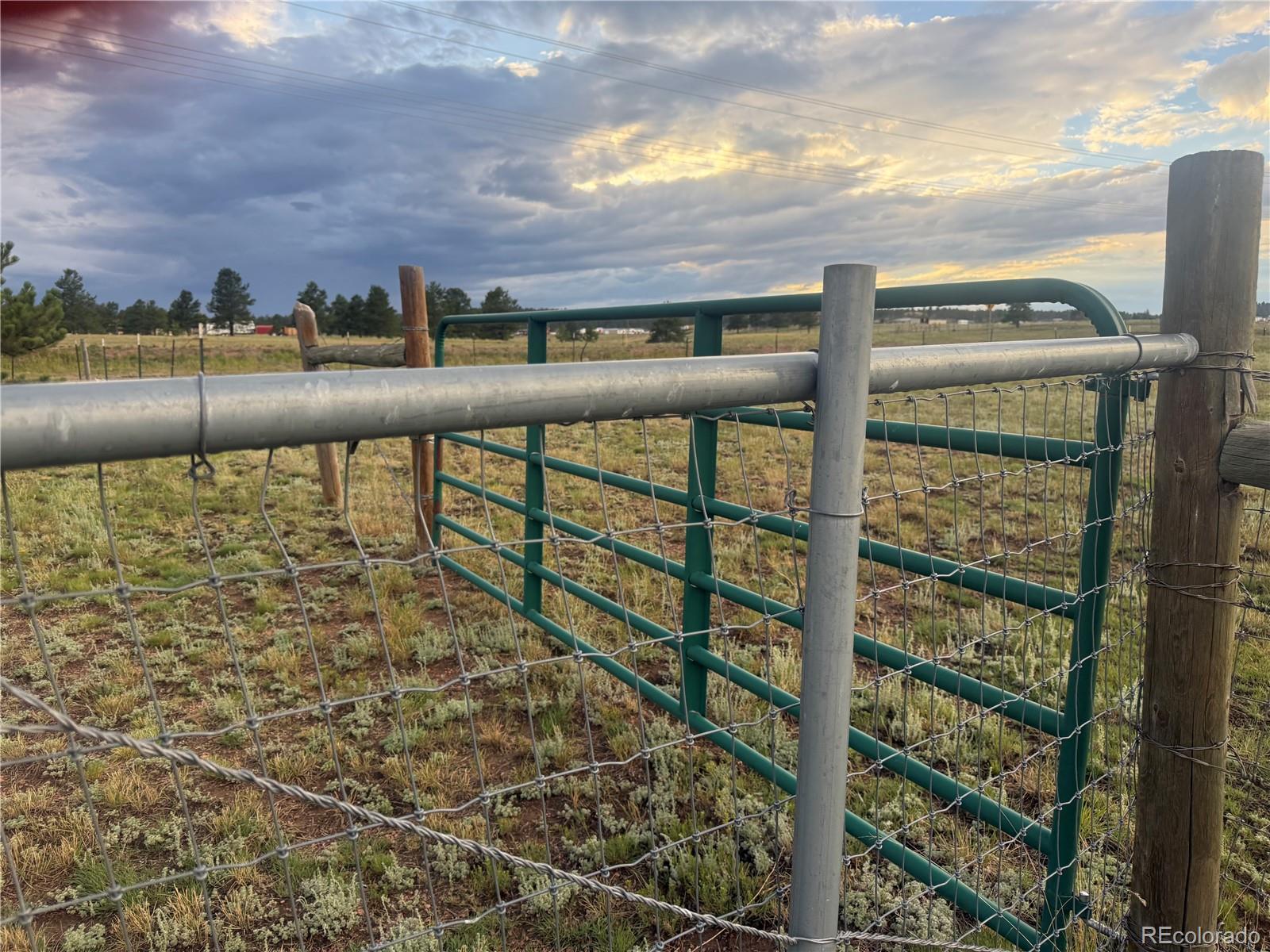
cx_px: 635
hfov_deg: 71.6
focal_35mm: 24
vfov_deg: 56.8
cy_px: 476
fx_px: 881
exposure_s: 1/689
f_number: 1.78
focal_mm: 6.76
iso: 100
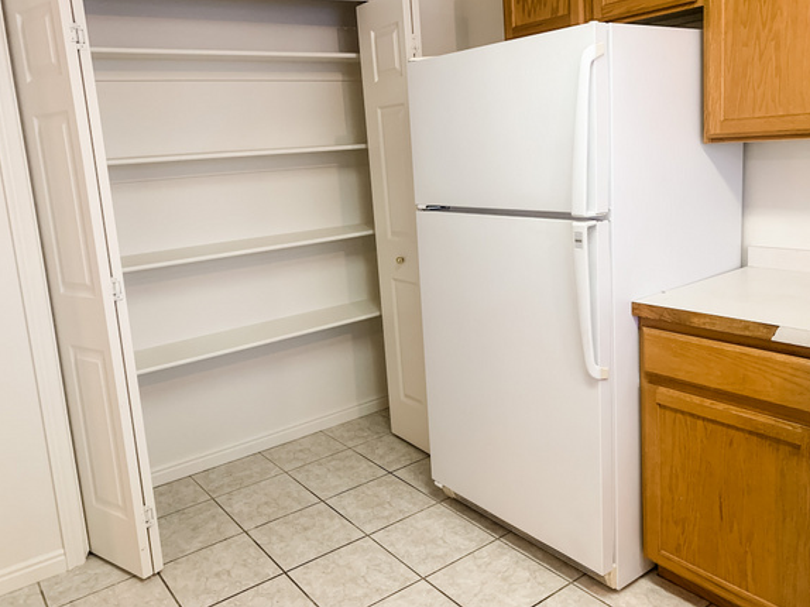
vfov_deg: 48.1
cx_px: 412
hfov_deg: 61.7
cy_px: 270
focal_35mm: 29
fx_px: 678
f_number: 1.8
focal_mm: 4.25
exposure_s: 1/60
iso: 160
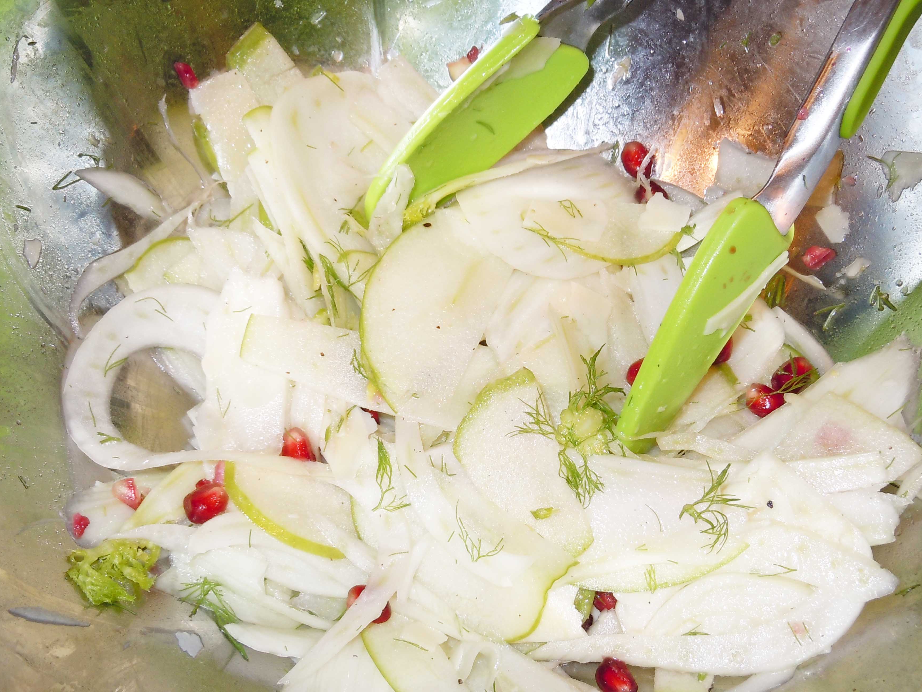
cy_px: 375
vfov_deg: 35.1
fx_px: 1092
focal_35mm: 41
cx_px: 502
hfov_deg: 45.7
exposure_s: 1/30
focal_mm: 5.9
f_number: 4
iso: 100
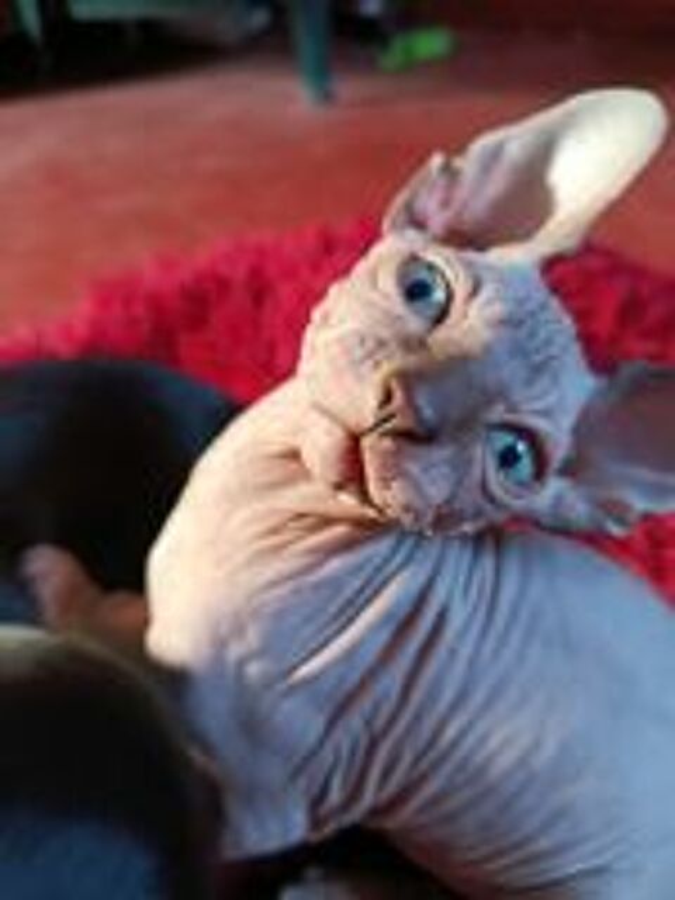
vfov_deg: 71.6
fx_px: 624
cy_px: 450
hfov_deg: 56.8
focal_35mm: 24
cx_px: 338
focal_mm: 5.24
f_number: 1.7
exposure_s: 1/25
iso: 1128
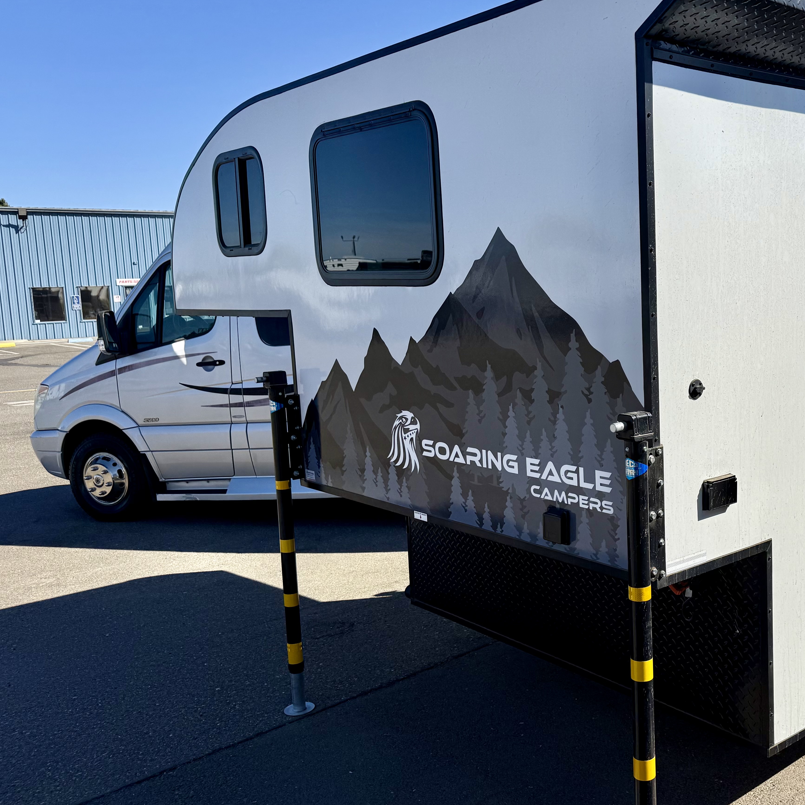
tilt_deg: -6.7
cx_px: 619
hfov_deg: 45.3
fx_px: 921
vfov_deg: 47.2
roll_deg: +2.0
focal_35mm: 35
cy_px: 399
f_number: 1.78
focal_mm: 6.76
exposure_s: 1/6711
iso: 80
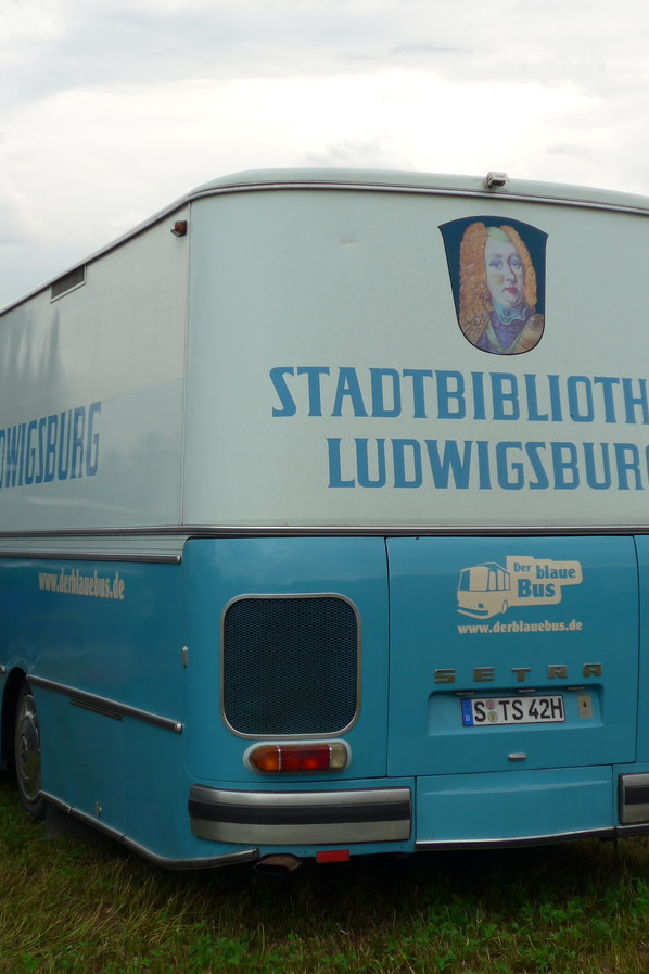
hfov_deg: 21.2
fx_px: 1731
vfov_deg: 31.4
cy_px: 486
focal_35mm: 64
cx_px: 306
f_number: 3
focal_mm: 9.5
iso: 80
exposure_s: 1/500
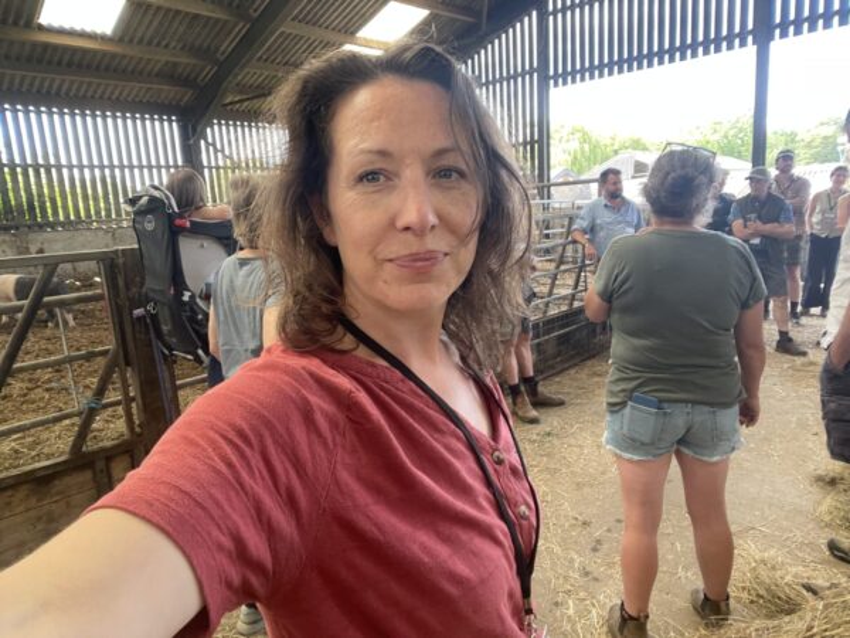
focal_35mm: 23
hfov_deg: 73.9
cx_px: 425
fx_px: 565
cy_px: 319
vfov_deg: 58.9
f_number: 2.2
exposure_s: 1/83
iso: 100
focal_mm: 2.71
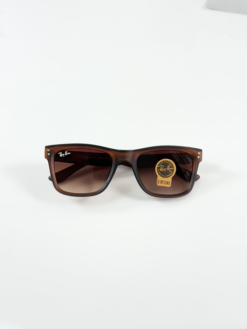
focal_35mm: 48
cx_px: 124
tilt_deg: -51.3
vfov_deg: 39.7
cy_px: 164
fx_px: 457
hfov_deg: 30.3
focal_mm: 6.86
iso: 40
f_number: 1.78
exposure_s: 1/104
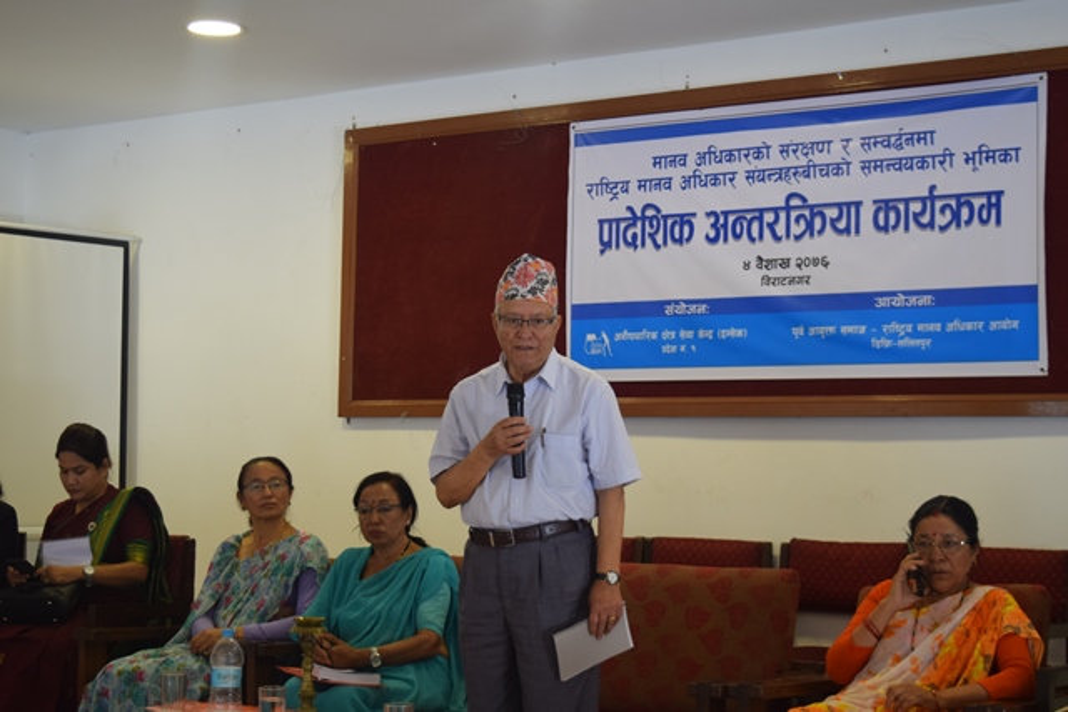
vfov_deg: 22.6
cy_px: 356
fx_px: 1780
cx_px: 534
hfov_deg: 33.4
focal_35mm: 60
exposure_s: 1/30
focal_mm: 40
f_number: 4.8
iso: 720
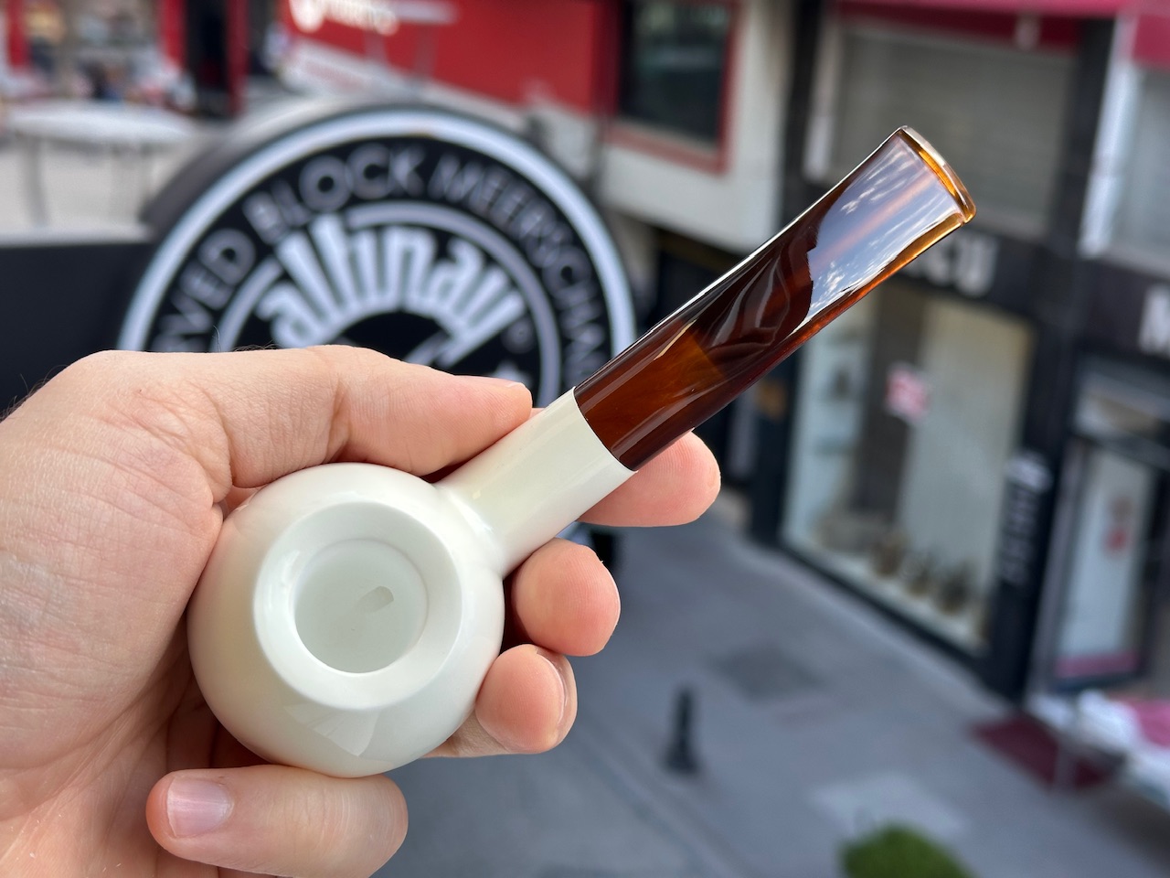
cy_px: 439
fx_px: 1622
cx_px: 585
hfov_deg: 39.7
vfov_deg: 30.3
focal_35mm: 48
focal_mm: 6.86
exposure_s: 1/271
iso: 64
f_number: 1.78
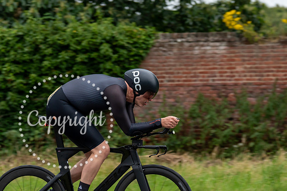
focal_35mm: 121
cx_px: 121
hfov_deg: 16.8
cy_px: 95
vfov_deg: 11.3
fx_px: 969
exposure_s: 1/640
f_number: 3.2
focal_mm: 80
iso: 1000
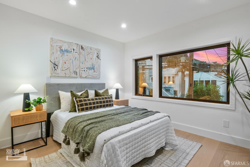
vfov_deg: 70.4
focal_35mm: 17
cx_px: 125
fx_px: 118
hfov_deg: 93.3
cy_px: 84
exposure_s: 1/4
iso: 500
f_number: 14
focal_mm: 17
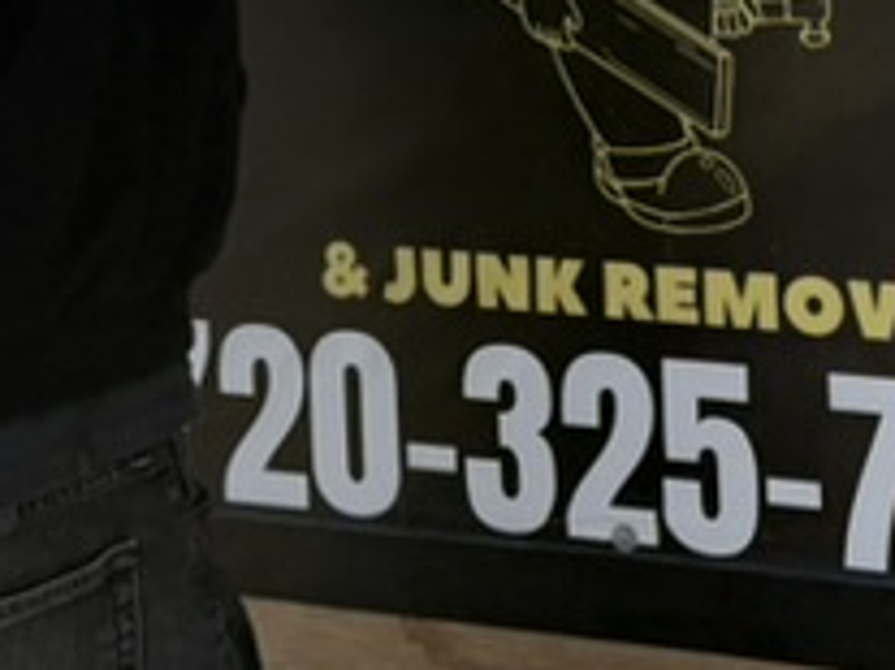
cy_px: -294
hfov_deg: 16.3
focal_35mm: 119
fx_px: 3075
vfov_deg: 11.9
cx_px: 804
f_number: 1.78
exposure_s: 1/6173
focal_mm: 6.76
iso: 80
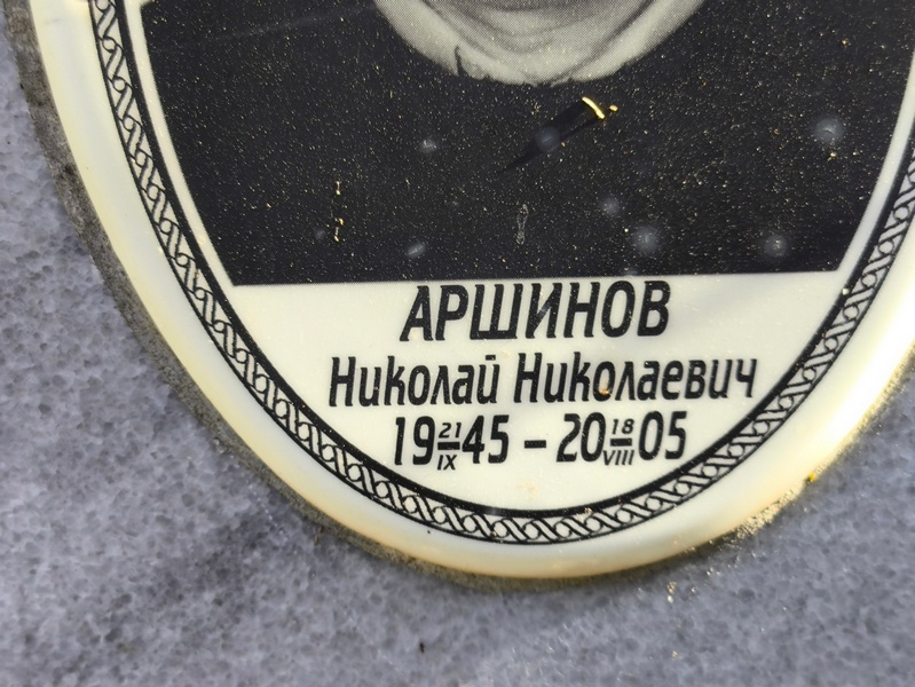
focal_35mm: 50
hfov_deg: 38.2
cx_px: 458
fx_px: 1322
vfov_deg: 29.1
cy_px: 344
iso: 50
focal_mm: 4.71
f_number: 1.7
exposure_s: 1/197
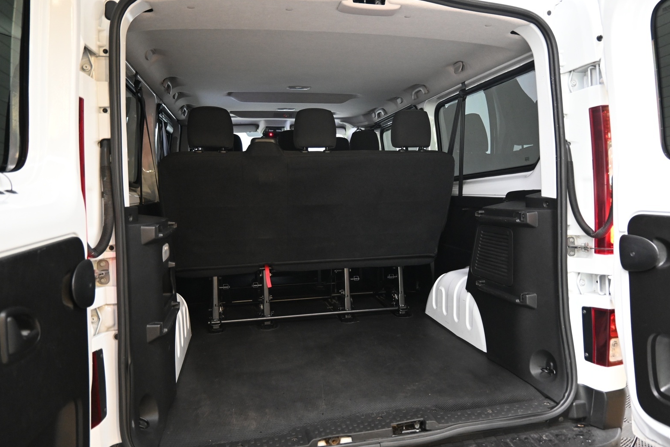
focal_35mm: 25
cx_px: 347
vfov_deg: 51.3
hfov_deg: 71.5
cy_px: 224
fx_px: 465
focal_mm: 16
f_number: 3.5
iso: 2200
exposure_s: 1/25
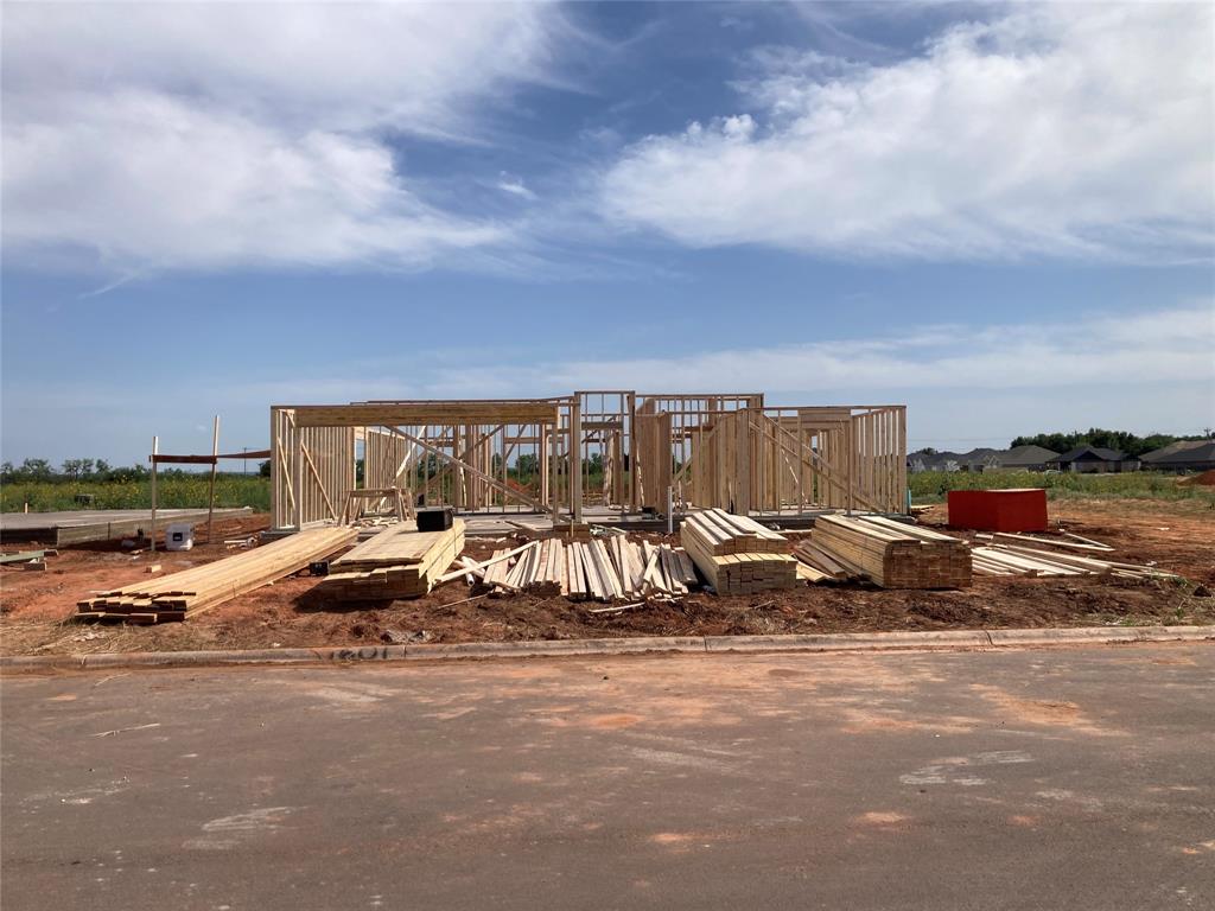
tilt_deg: +0.7
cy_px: 456
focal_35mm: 28
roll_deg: -0.1
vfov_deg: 49.7
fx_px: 983
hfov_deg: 63.4
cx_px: 608
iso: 25
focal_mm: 3.99
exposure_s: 1/3247
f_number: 1.8
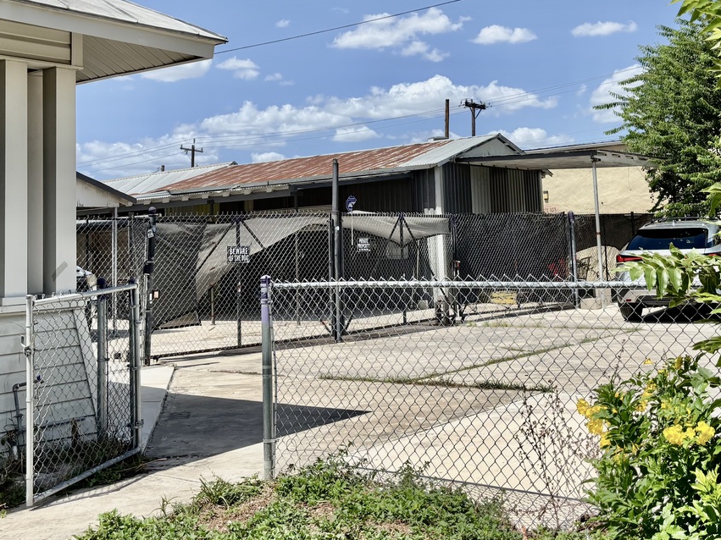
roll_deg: +2.2
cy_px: 130
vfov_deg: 32.2
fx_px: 916
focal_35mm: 44
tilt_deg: +8.1
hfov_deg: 42.8
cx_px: 422
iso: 50
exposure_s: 1/4255
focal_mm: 5.96
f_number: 1.6
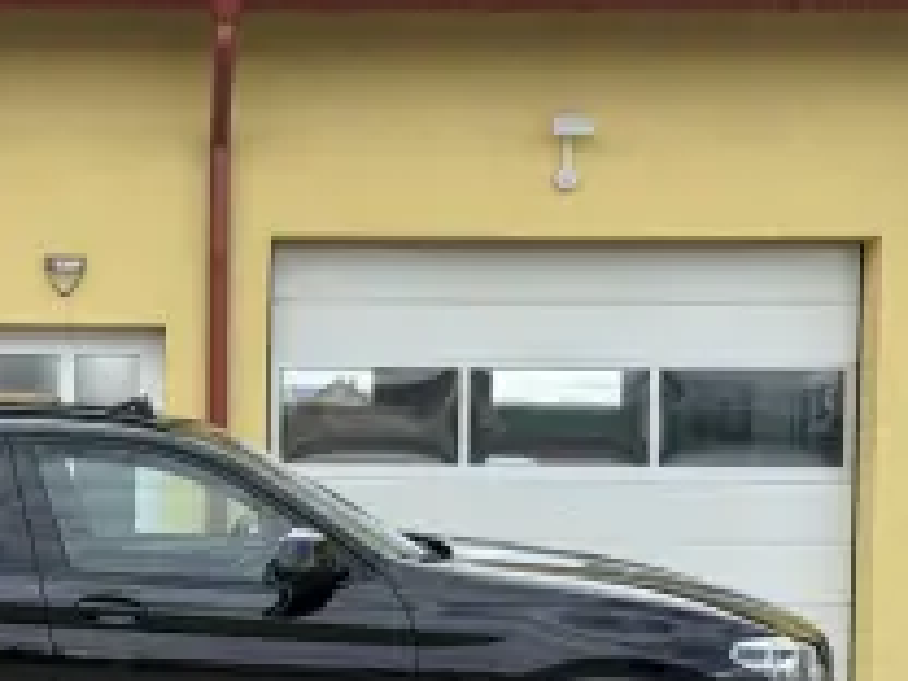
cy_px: 550
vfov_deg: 17.6
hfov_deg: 23.1
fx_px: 2177
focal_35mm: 83
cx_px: 140
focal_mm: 6.76
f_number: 1.78
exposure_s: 1/2415
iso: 100
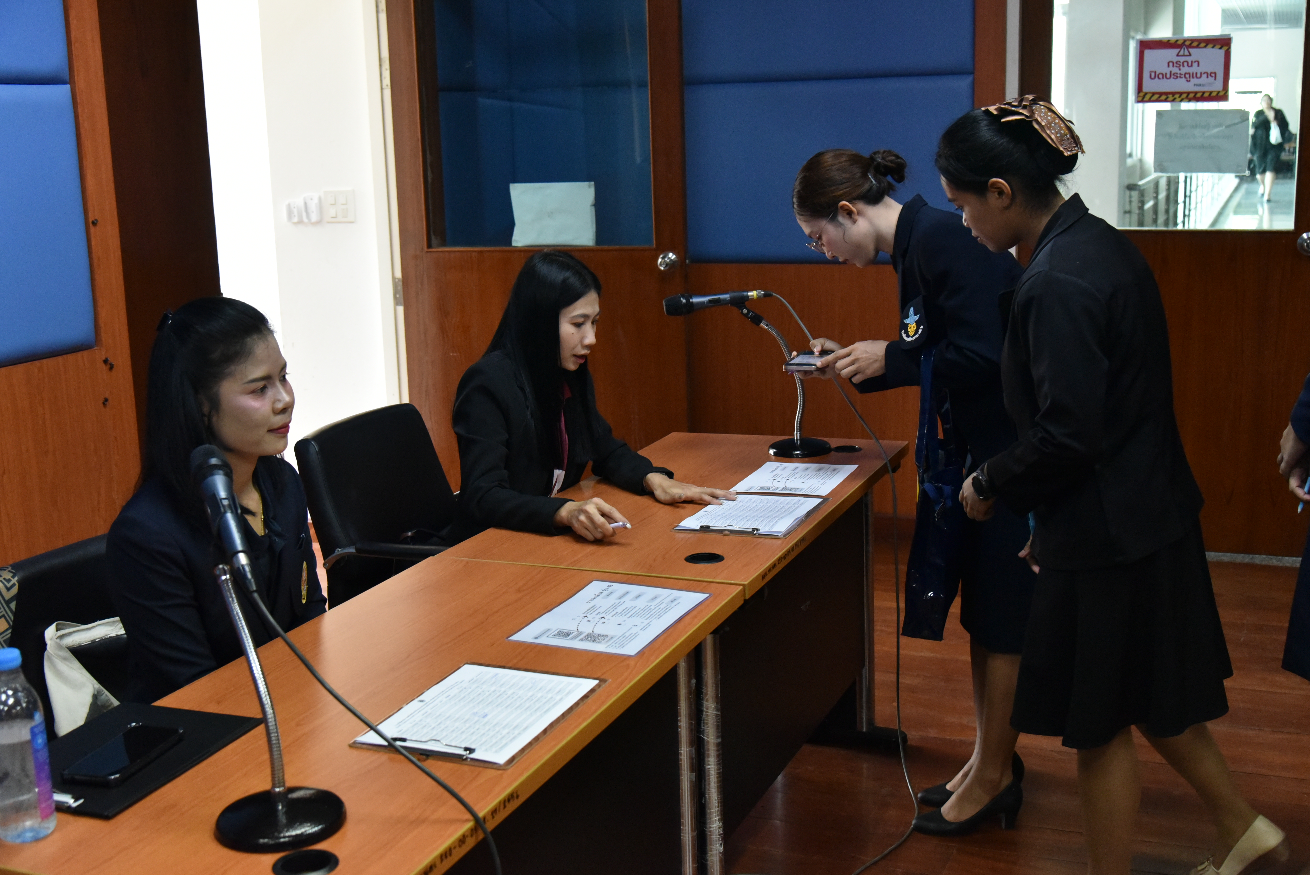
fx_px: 1456
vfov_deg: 33.4
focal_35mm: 40
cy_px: 438
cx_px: 655
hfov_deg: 48.4
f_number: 5
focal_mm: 40
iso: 6400
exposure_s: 1/200
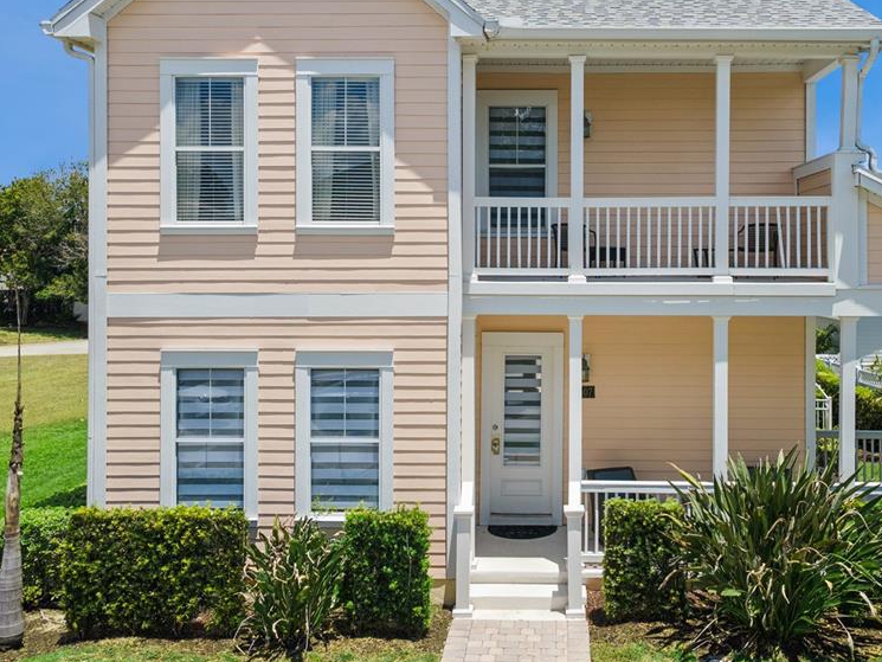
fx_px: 841
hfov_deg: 54.7
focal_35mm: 33
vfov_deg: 42.8
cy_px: 278
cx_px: 548
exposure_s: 1/640
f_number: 2.8
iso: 100
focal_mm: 4.5
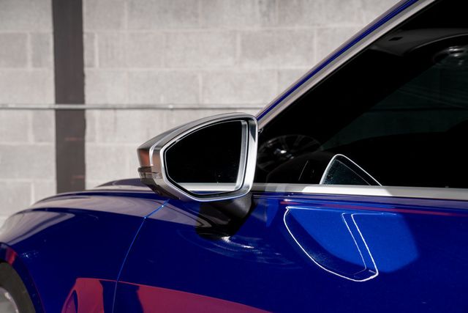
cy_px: 156
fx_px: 910
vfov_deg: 19.5
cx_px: 234
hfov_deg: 28.8
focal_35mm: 70
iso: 250
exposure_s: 1/160
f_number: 8
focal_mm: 70
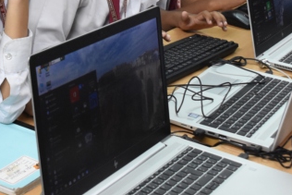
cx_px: 71
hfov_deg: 21.3
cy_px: -51
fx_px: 771
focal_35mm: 95
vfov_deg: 13.9
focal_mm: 20
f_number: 4.5
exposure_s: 1/125
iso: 2000
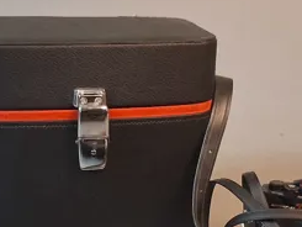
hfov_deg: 22.2
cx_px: 152
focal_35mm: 88
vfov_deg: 16.4
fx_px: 768
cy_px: 233
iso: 500
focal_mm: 4
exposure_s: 1/50
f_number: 1.8
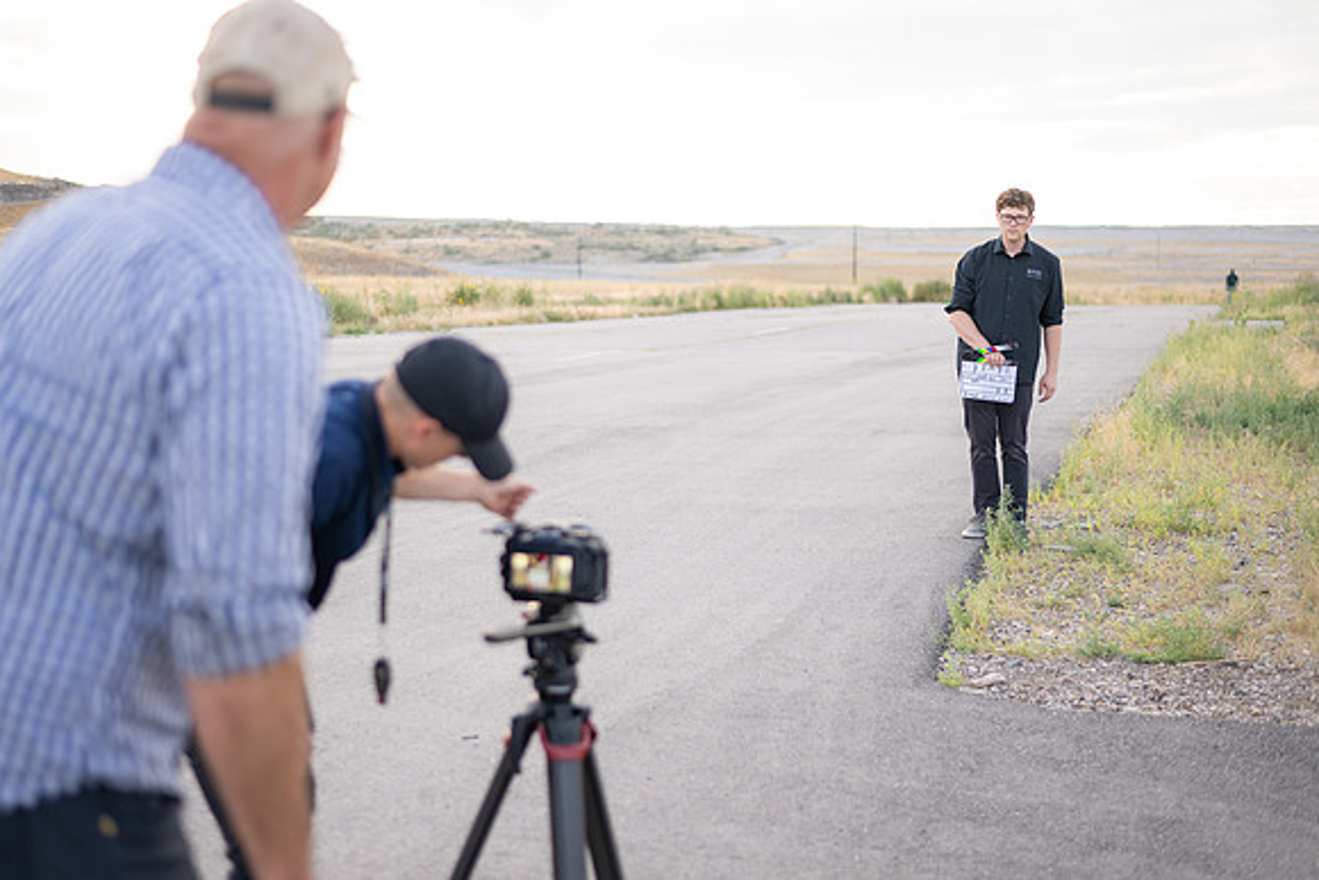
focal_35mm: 50
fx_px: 1832
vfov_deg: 27.0
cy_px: 440
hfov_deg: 39.6
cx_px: 660
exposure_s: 1/640
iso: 200
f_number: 1.8
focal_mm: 50
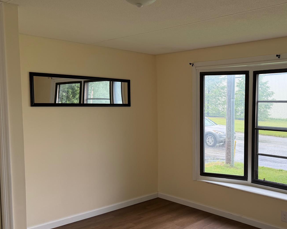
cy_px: 131
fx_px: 314
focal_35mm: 37
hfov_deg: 48.1
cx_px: 197
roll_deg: -0.4
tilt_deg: -5.0
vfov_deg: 40.0
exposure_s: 1/291
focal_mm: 6.76
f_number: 1.78
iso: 80
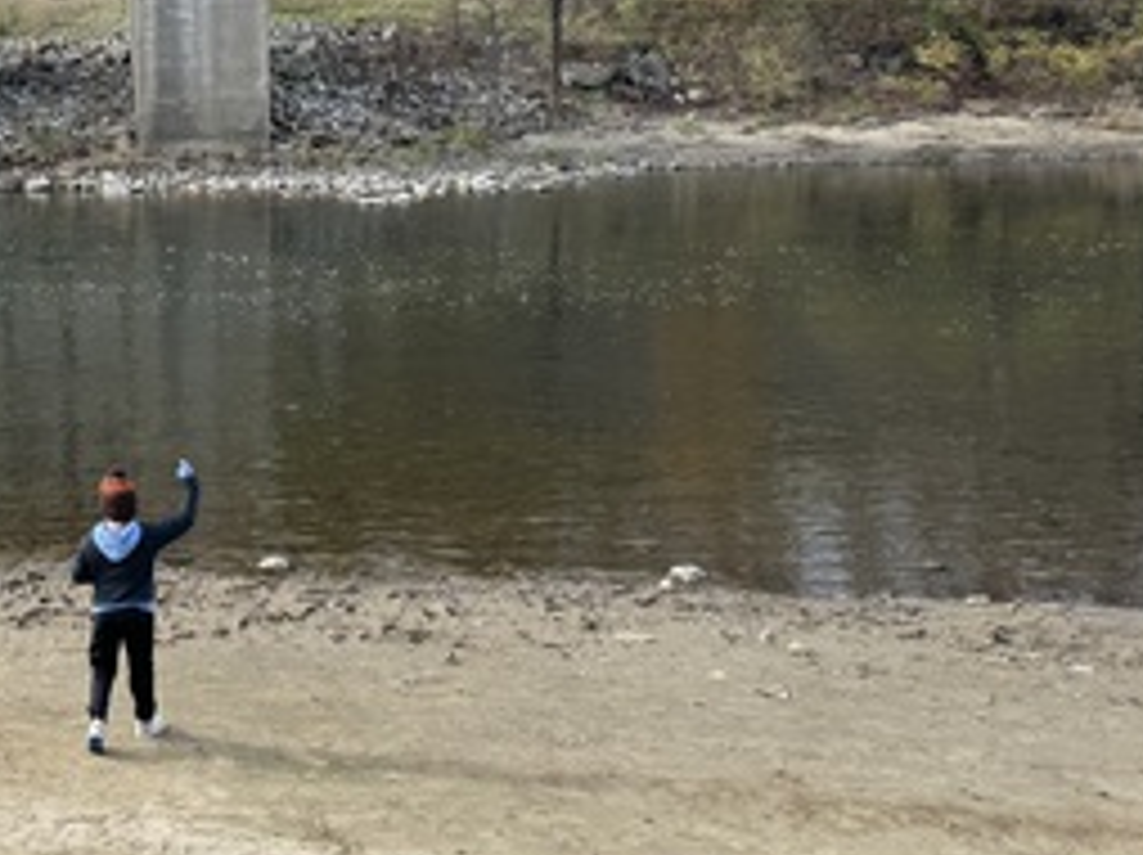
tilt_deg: -5.4
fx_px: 1748
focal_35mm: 53
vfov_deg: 27.1
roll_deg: +2.1
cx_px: -50
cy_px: 212
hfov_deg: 32.7
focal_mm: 6.76
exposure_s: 1/888
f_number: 1.78
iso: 80
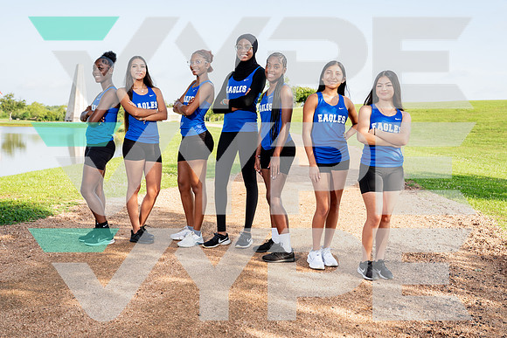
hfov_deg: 50.1
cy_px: 158
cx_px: 248
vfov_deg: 34.6
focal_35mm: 38
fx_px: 542
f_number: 4
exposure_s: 1/250
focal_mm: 36
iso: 100
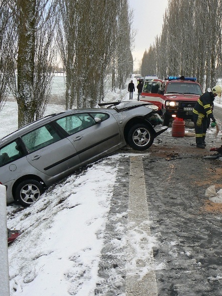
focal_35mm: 49
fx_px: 419
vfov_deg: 38.9
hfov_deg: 29.2
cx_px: 165
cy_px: 145
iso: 80
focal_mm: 6
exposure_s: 1/80
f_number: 4
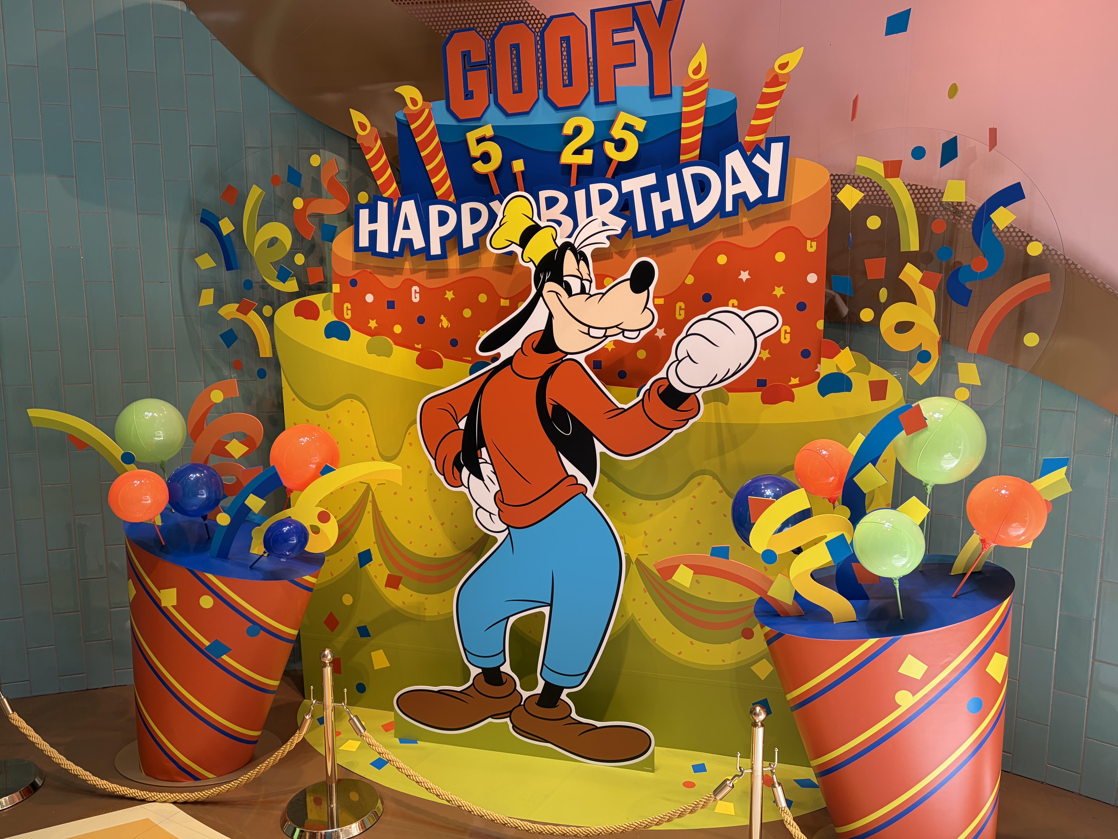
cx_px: 562
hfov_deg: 65.3
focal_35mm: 27
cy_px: 408
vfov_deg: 51.3
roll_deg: +0.6
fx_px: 872
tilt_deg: -7.7
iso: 40
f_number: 1.6
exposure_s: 1/196
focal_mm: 5.96
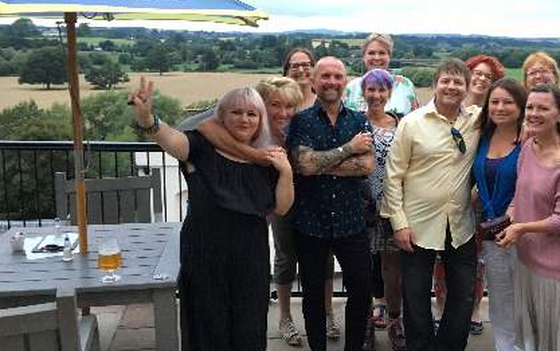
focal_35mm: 42
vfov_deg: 30.5
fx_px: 641
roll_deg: -1.2
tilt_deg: -10.3
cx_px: 360
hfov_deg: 46.6
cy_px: 154
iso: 200
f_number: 2.2
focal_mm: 4.15
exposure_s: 1/33
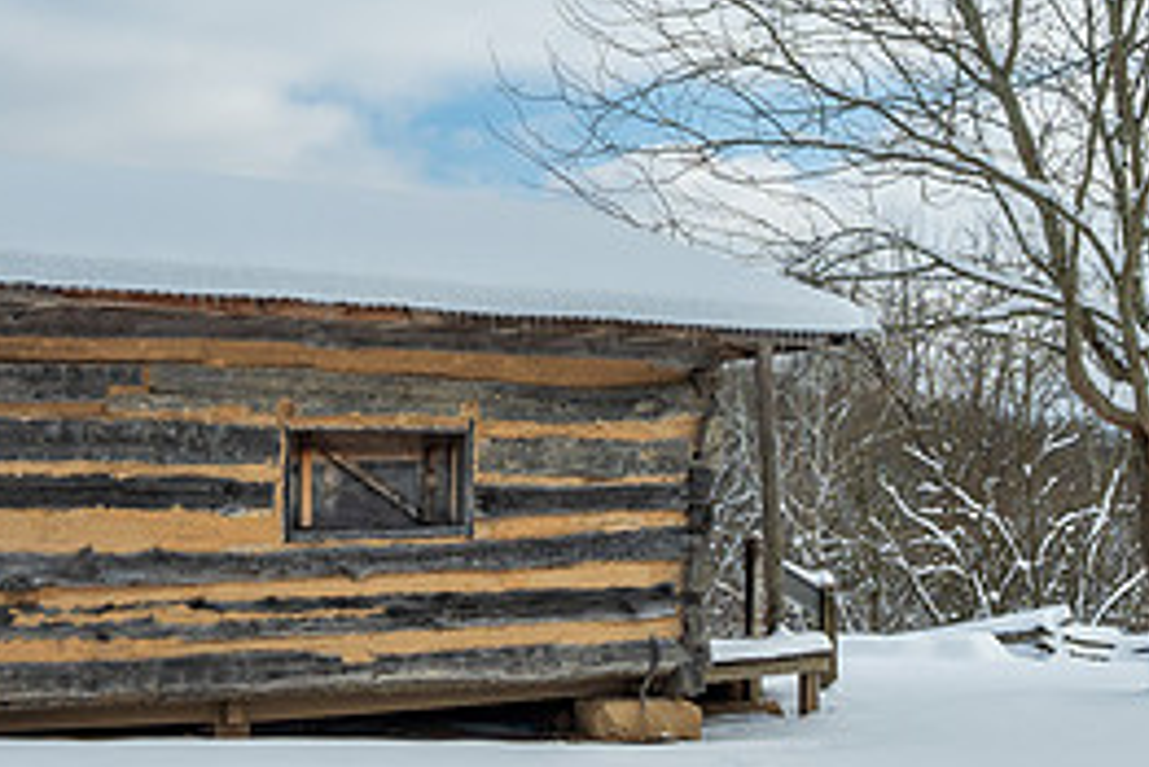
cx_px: 551
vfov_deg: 19.8
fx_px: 2140
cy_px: 34
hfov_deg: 30.1
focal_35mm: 67
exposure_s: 1/500
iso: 100
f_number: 8
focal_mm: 19
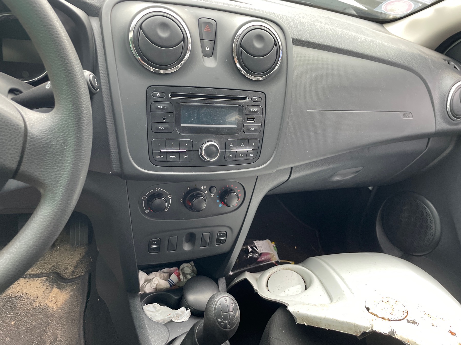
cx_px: 230
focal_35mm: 26
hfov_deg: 67.3
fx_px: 346
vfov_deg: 53.1
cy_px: 172
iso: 250
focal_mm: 4.2
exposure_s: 1/60
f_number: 1.6
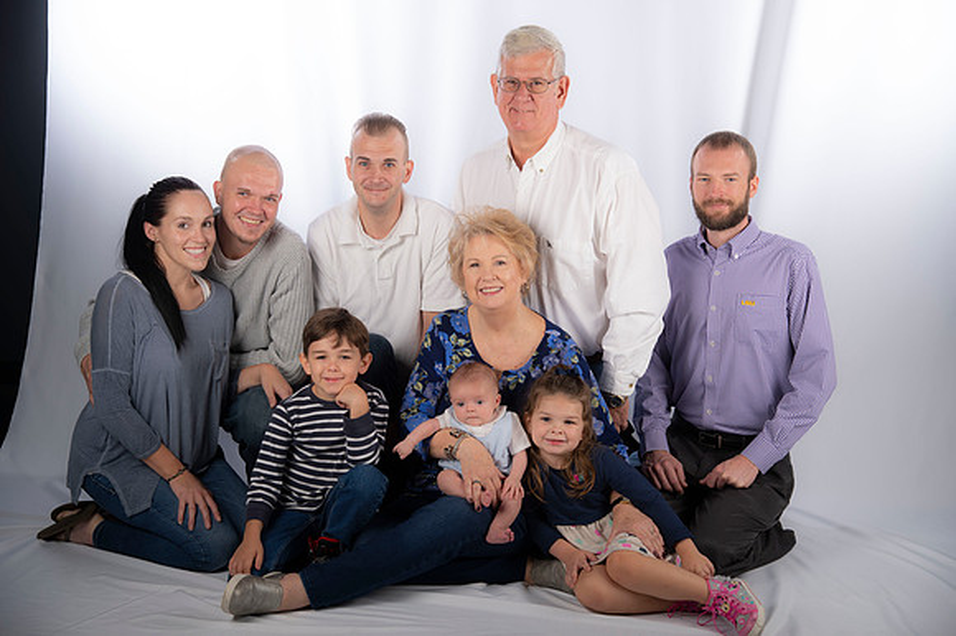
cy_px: 318
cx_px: 478
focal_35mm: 65
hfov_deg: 31.0
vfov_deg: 20.9
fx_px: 1725
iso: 100
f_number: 5.6
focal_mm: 65
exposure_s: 1/200
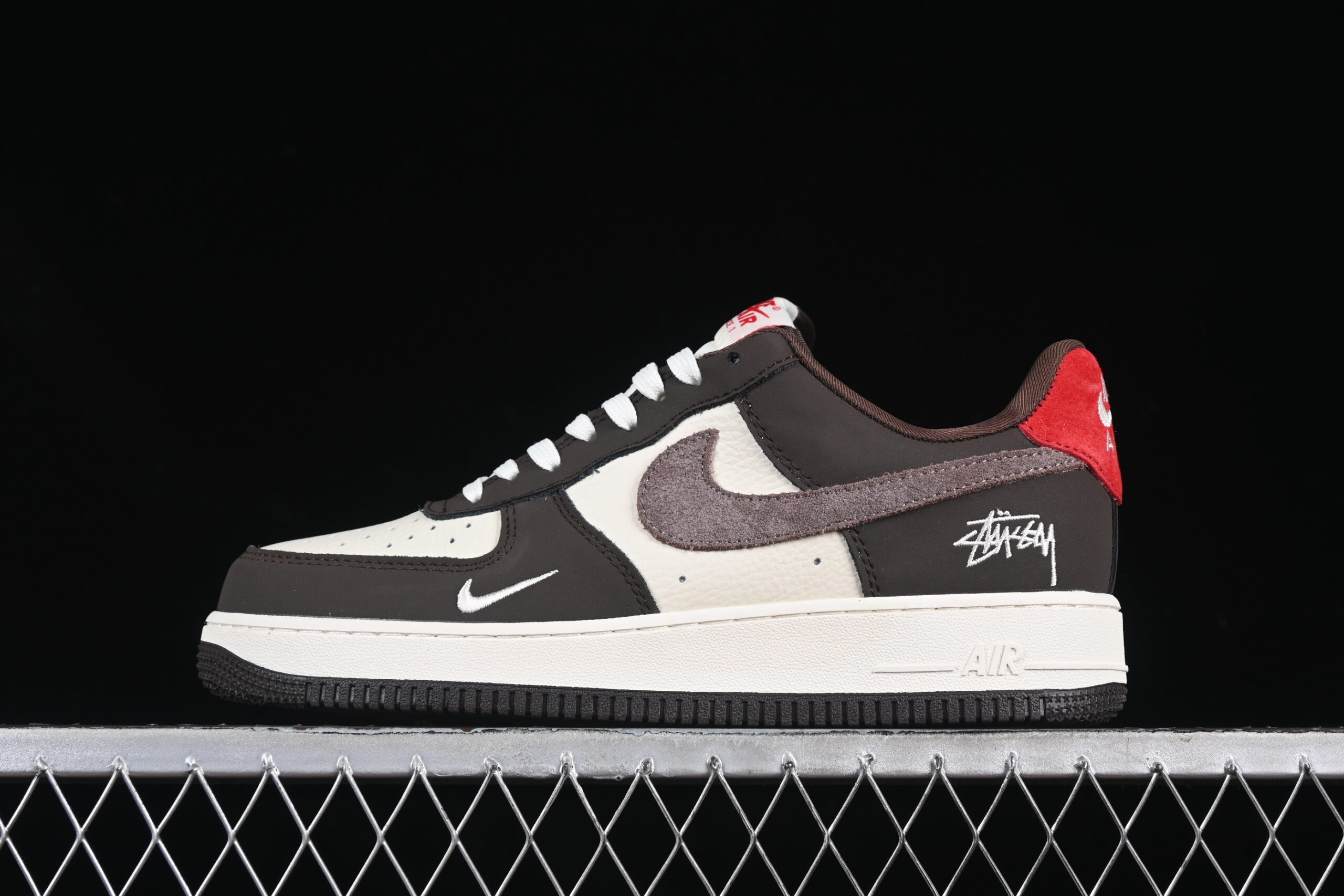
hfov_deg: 27.0
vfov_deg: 18.2
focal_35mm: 75
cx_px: 672
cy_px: 448
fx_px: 2800
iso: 160
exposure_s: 1/60
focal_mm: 50
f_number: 7.1
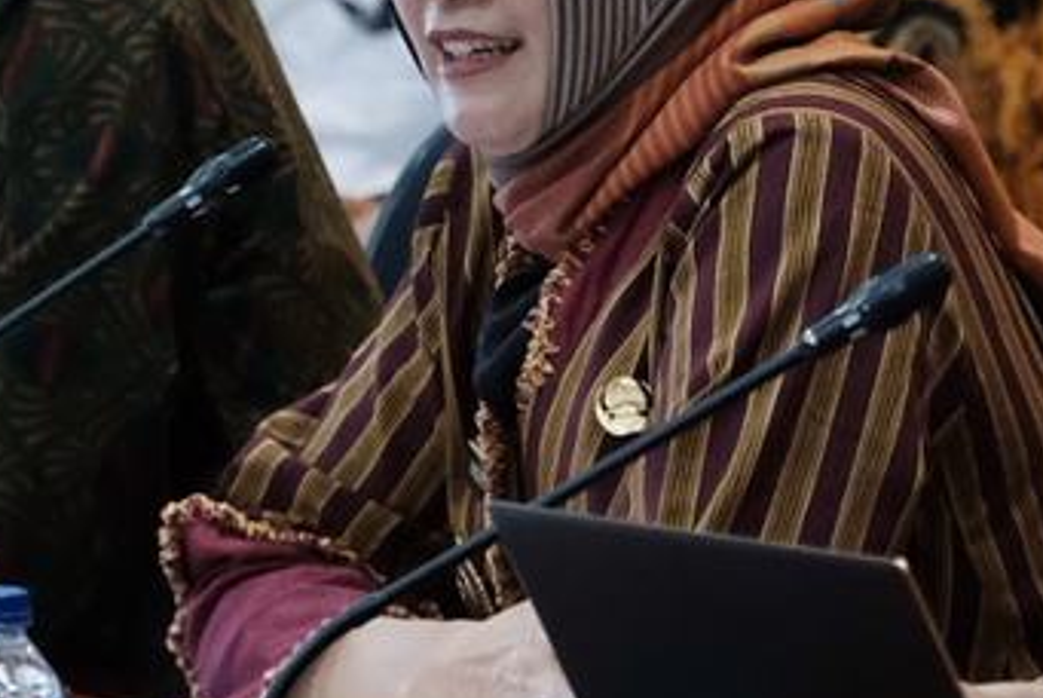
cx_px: 492
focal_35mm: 389
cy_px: 168
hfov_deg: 5.3
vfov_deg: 3.5
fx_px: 11279
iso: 4000
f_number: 2.8
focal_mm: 55
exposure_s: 1/200
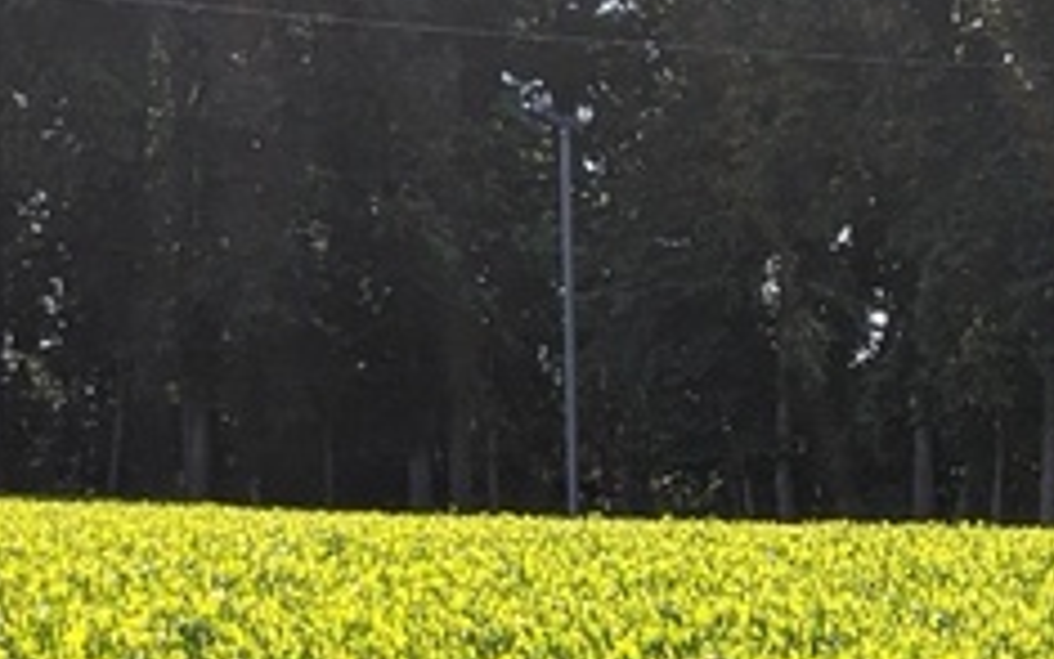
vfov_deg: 10.8
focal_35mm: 117
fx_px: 3362
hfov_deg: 17.3
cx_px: 1117
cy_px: 941
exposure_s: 1/1675
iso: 53
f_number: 1.8
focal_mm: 4.44
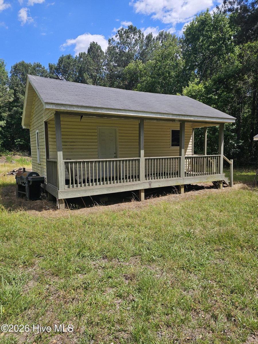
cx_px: 129
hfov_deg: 58.9
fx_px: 229
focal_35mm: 23
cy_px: 172
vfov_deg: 73.9
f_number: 1.7
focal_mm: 6.3
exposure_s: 1/575
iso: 10
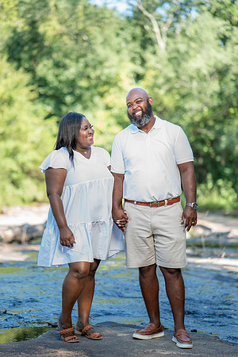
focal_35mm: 85
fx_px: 843
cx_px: 119
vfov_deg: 23.9
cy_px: 178
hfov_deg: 16.1
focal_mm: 85
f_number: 2
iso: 50
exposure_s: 1/250
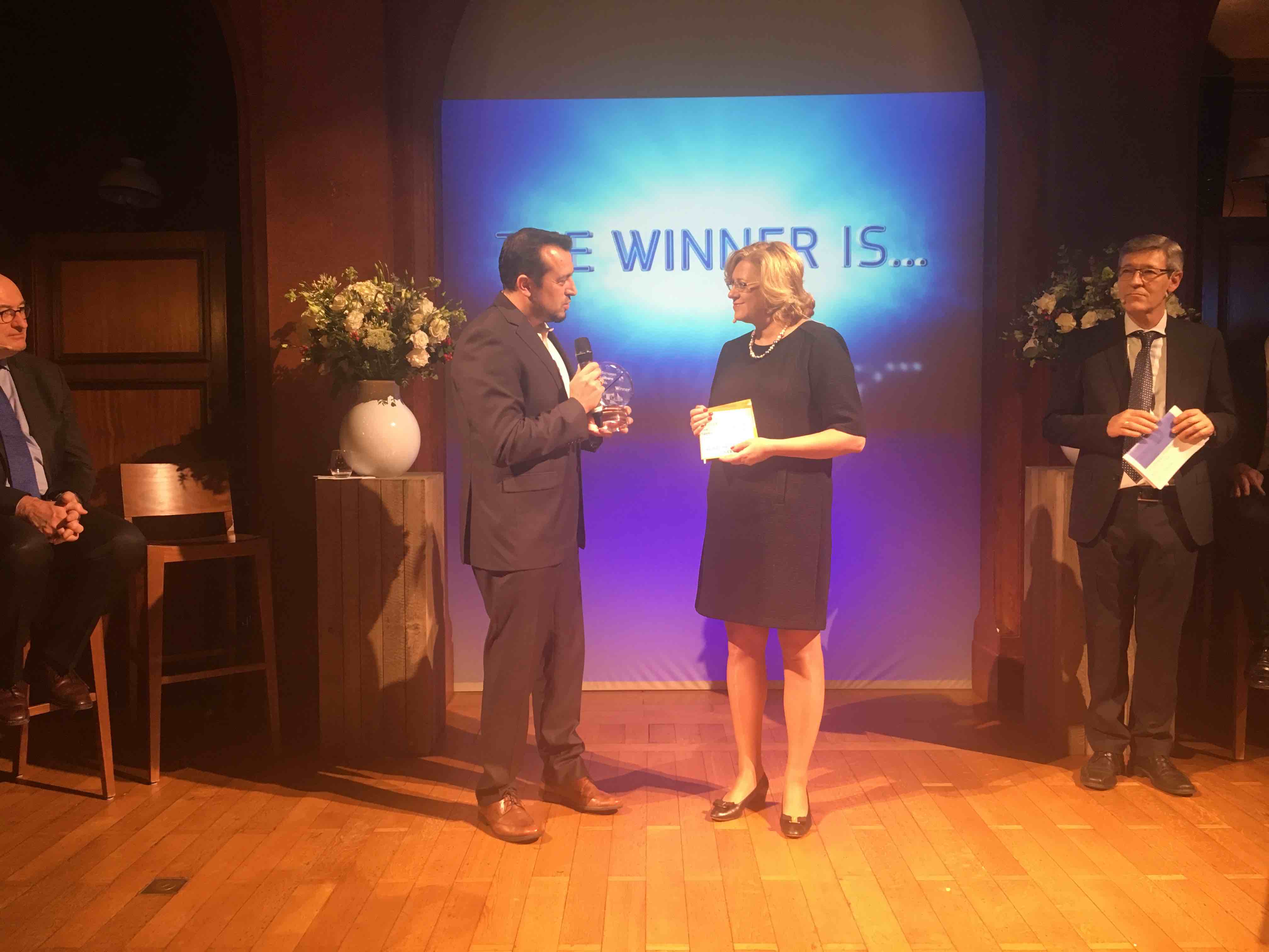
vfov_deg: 48.2
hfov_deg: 61.7
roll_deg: +1.0
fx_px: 1063
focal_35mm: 29
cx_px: 634
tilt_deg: -3.1
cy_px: 476
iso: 125
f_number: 2.2
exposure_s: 1/33
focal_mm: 4.15
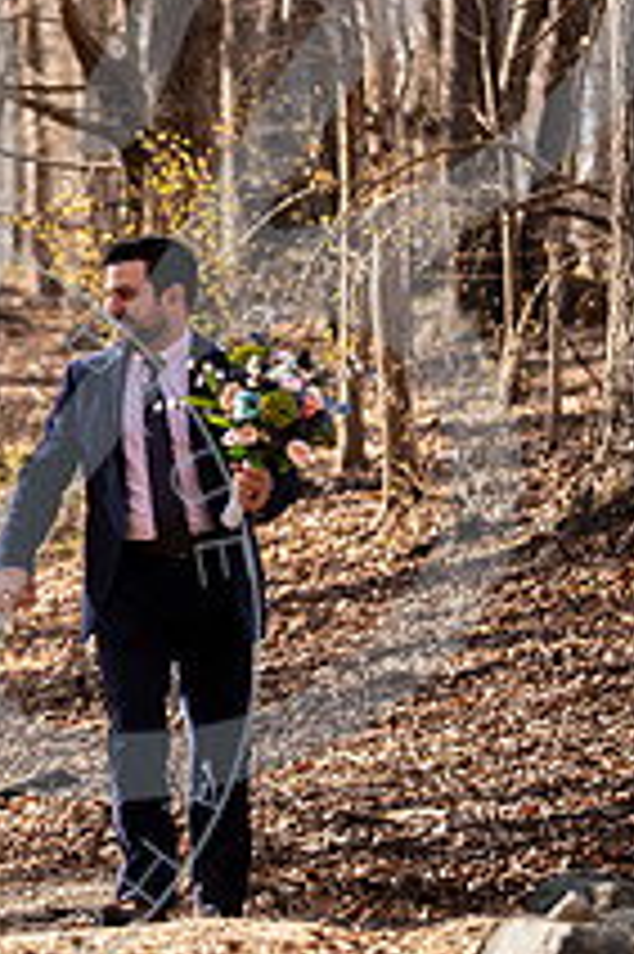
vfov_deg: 9.2
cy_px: 292
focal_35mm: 223
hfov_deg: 6.1
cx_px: 45
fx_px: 5900
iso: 100
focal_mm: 105
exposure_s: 1/800
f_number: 2.8
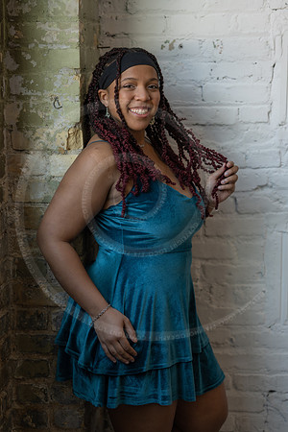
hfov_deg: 16.1
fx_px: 1020
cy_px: 216
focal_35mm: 85
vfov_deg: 23.9
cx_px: 144
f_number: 1.8
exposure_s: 1/200
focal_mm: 85
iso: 320
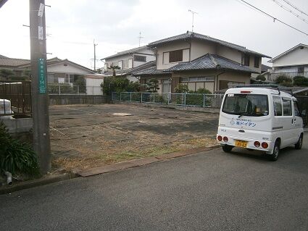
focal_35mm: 26
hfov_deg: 67.3
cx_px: 154
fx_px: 231
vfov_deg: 53.1
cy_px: 116
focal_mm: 4.7
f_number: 2.8
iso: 125
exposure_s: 1/250
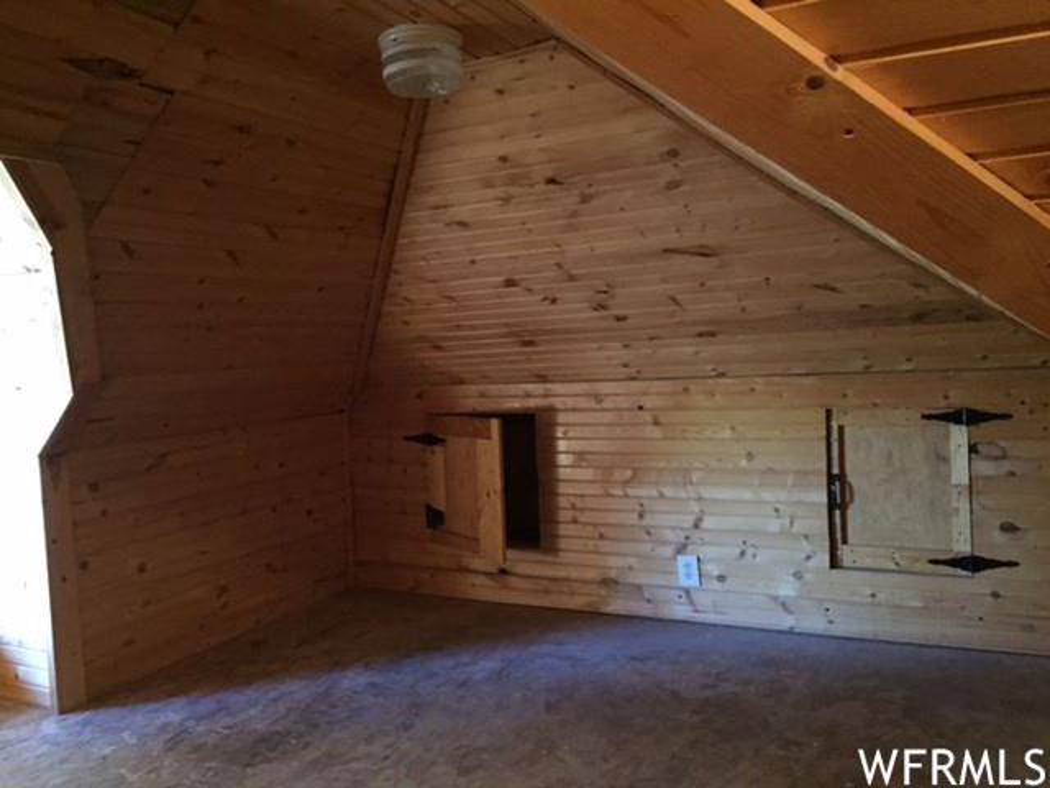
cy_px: 394
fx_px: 880
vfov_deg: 48.2
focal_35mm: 29
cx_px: 525
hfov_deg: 61.7
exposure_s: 1/15
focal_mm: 4.15
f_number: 2.2
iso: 400
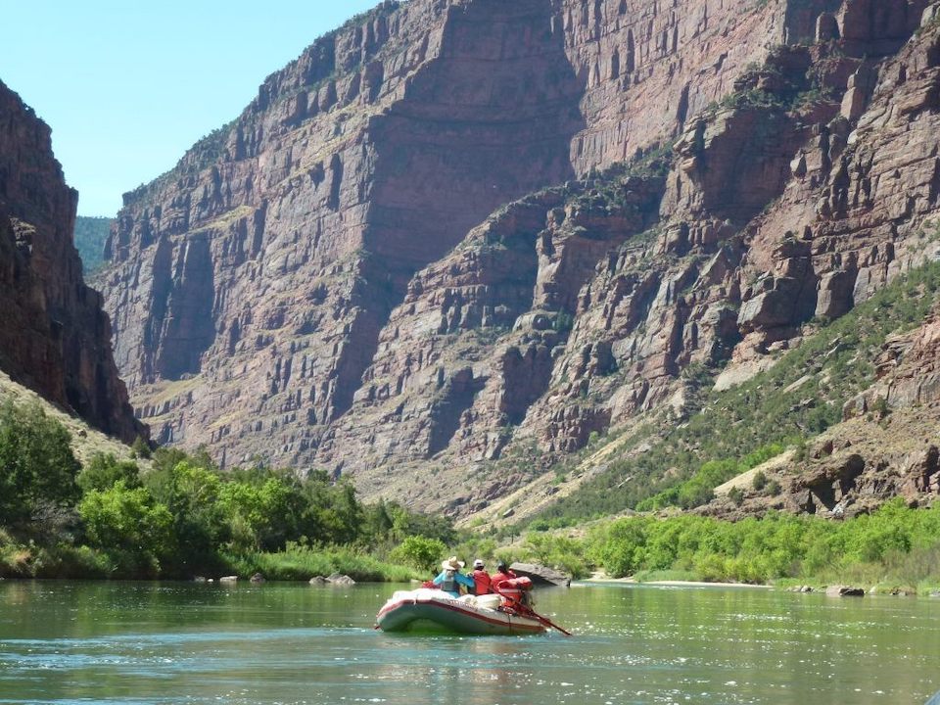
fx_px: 2417
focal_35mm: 89
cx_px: 470
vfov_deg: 16.6
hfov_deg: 22.0
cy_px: 352
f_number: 4.9
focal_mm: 16
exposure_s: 1/320
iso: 125
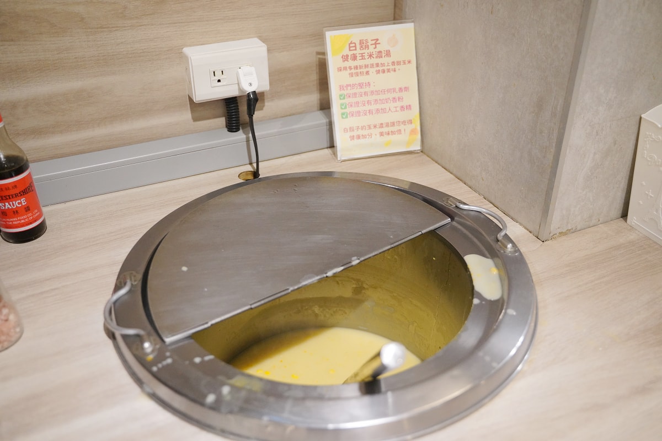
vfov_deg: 38.9
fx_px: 625
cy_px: 220
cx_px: 331
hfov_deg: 55.8
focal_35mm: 34
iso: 5000
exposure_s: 1/160
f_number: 2.8
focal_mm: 34
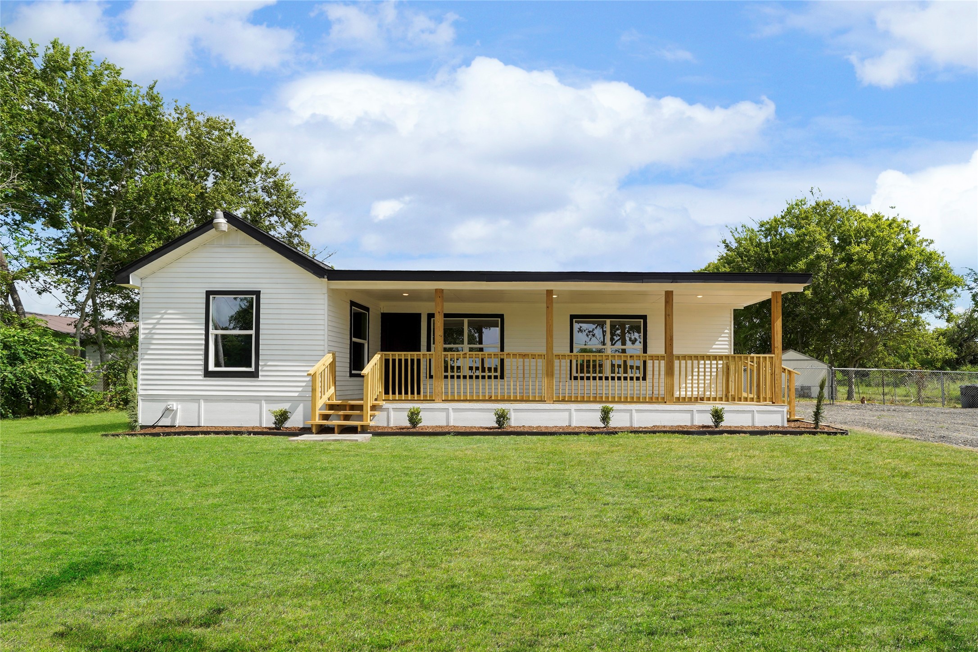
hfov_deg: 112.6
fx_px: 326
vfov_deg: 90.0
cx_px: 489
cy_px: 326
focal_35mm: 12
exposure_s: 1/200
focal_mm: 12
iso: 100
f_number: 8
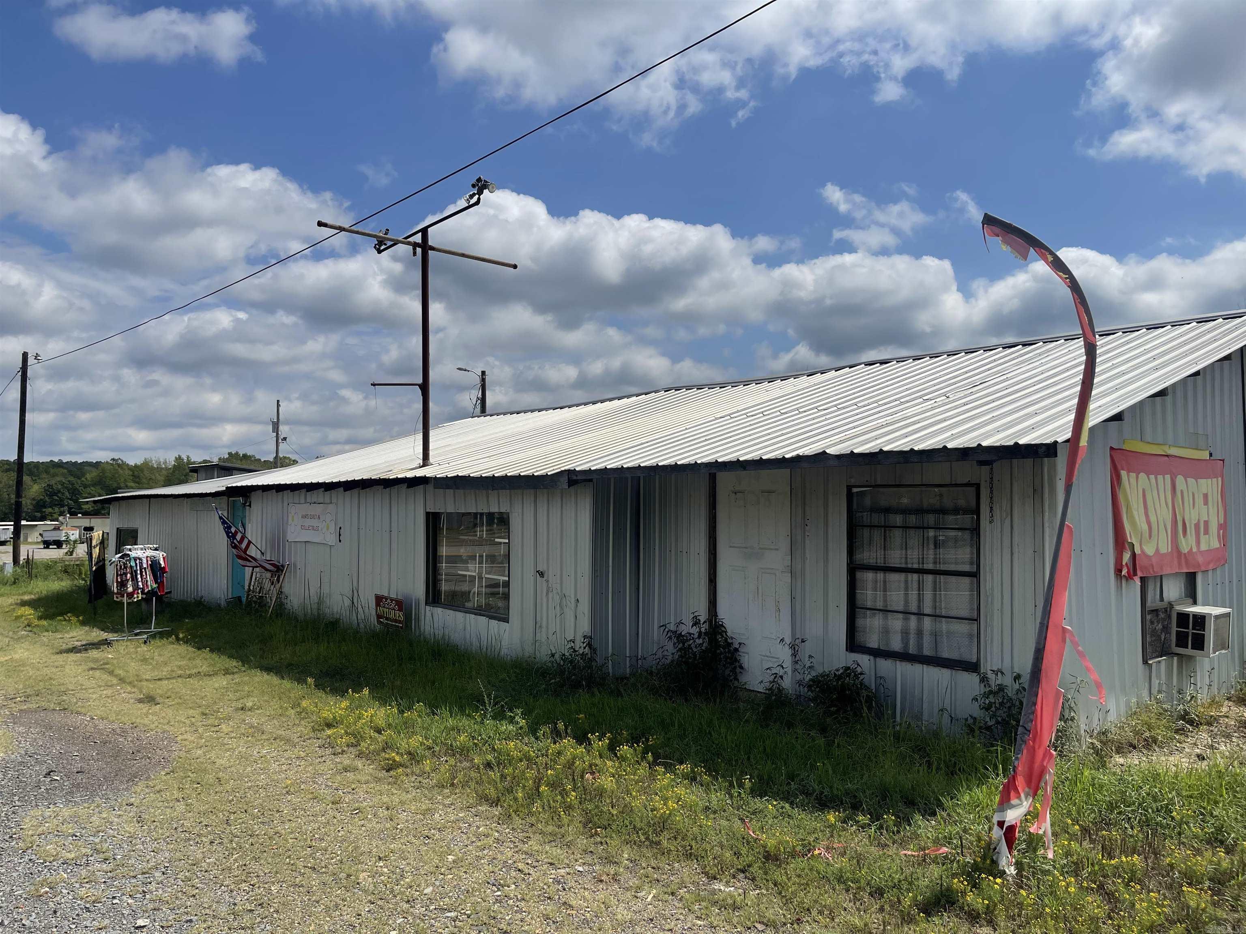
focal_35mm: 25
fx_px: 900
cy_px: 467
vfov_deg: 54.9
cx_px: 623
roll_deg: +0.6
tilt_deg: +0.9
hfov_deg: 69.4
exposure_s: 1/8547
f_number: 1.6
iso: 32
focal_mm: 5.1
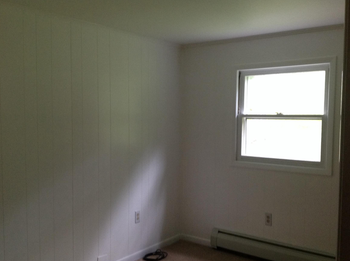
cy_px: 143
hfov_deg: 47.9
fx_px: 394
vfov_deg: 36.7
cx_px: 191
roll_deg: -0.5
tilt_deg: -4.8
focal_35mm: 39
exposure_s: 1/15
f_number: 2.4
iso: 160
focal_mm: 4.28
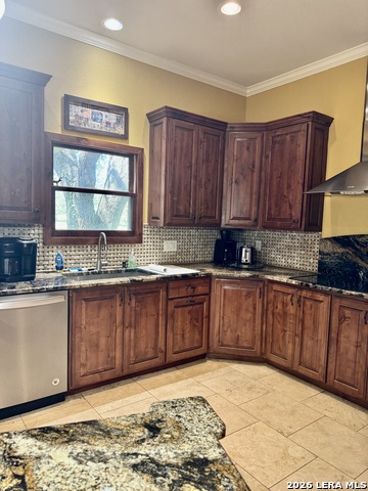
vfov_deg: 71.6
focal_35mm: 24
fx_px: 340
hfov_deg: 56.8
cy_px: 246
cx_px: 184
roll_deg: -1.5
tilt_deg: -5.0
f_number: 1.78
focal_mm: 6.76
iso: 160
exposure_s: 1/60
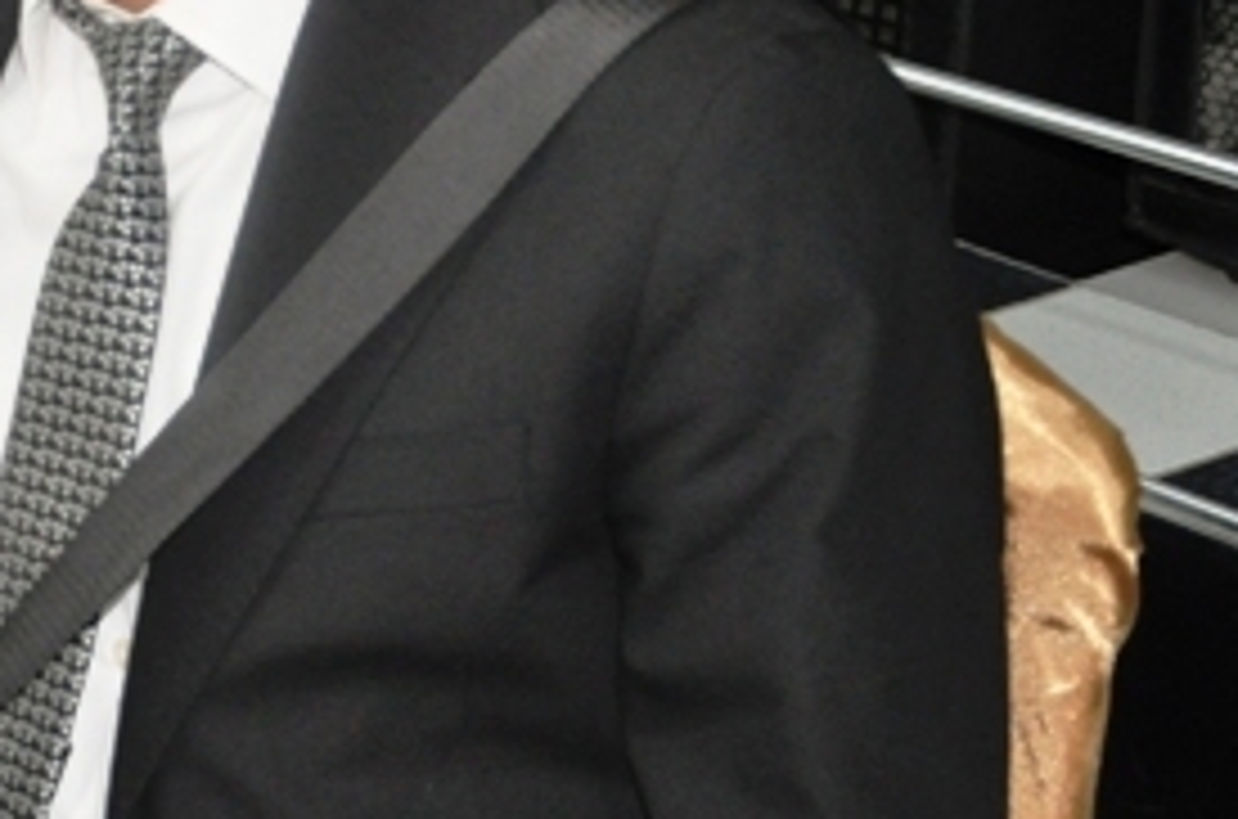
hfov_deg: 15.0
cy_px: -326
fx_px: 4495
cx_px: -369
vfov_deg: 10.1
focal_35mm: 131
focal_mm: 30
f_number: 4
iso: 800
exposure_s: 1/60
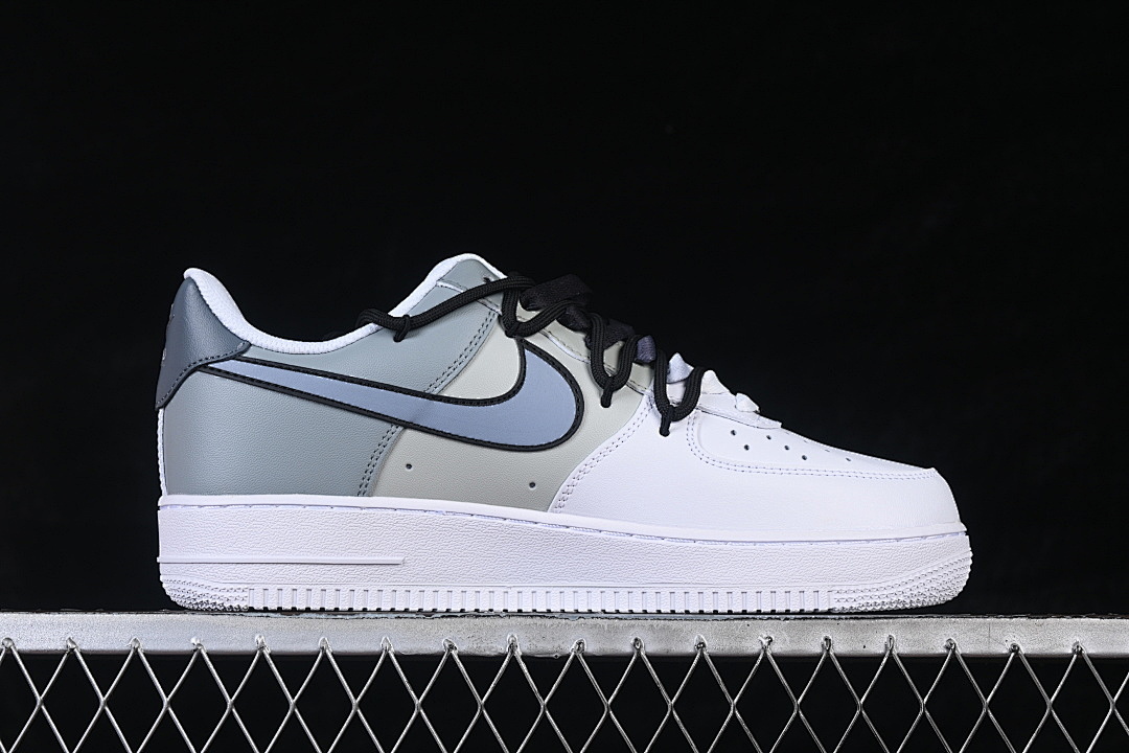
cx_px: 564
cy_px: 376
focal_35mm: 75
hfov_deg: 27.0
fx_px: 2352
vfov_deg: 18.2
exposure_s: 1/80
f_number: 8
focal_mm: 50
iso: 160
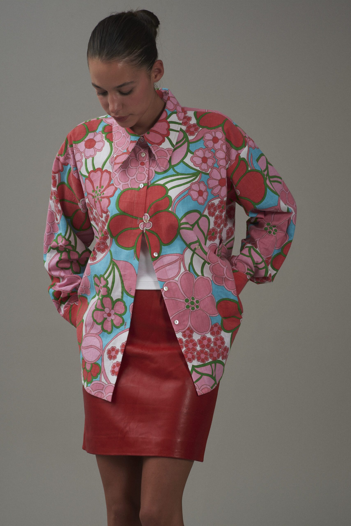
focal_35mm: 105
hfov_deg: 13.1
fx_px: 1534
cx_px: 176
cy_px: 263
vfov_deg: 19.4
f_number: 11
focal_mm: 105
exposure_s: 1/160
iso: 200
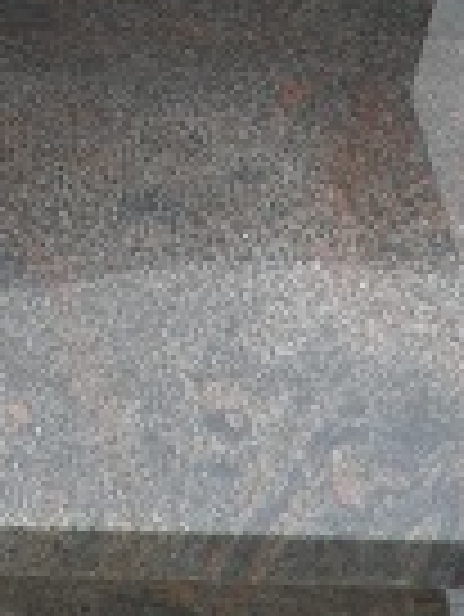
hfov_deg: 12.5
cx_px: -243
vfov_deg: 14.6
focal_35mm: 112
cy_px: -607
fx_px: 1999
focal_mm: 4.3
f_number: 3.3
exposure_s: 1/125
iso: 64
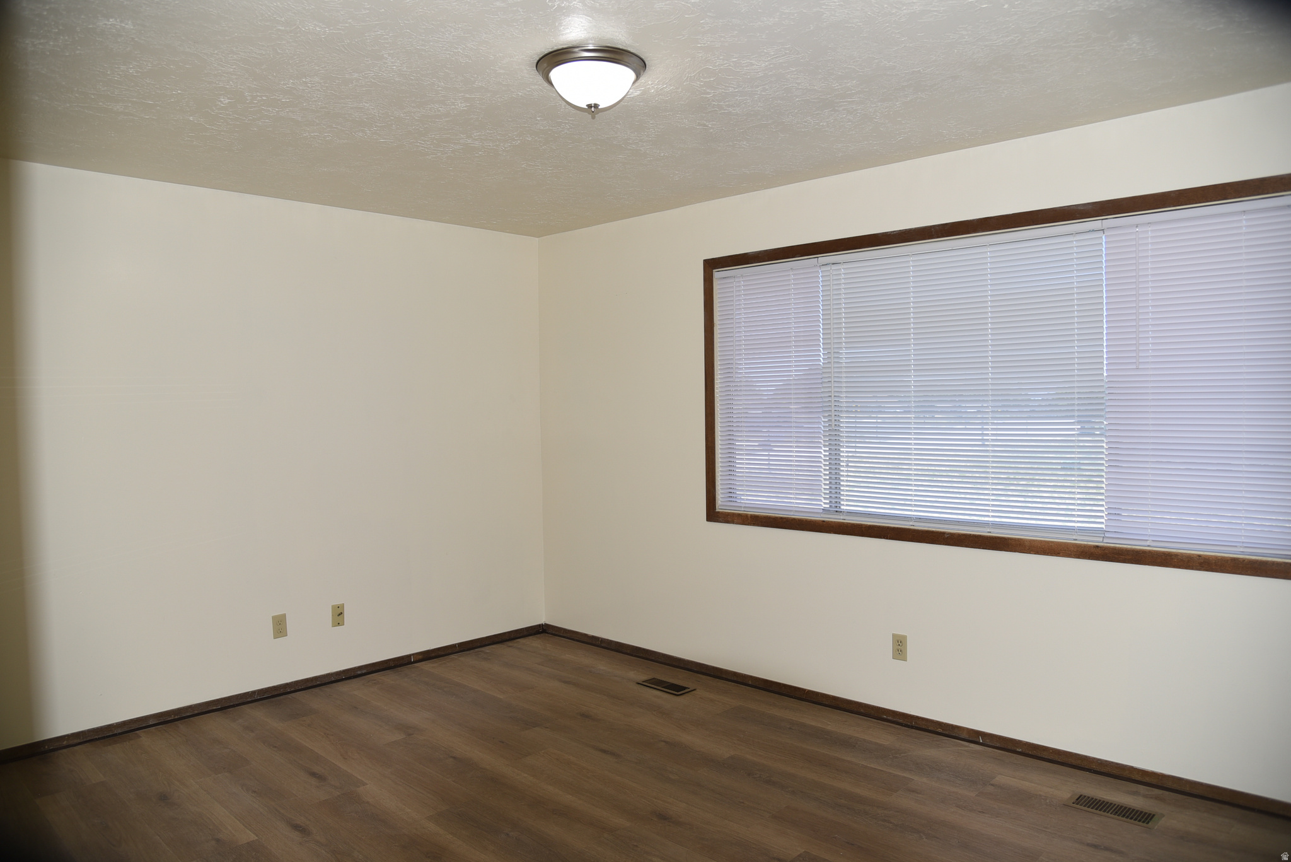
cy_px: 431
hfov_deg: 73.7
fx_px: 861
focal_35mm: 24
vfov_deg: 53.2
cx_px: 646
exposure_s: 1/60
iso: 100
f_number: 4.5
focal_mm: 24
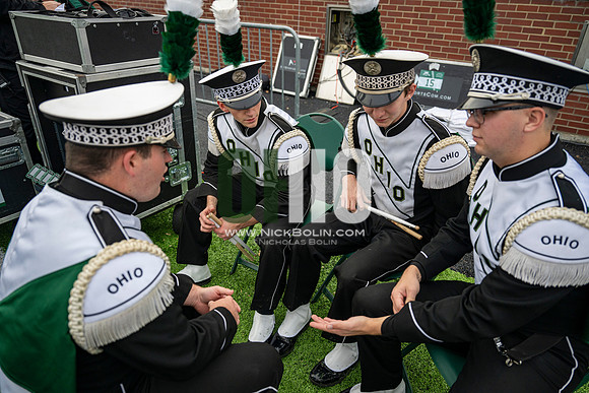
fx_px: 393
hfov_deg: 73.7
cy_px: 196
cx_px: 294
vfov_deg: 53.2
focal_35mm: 24
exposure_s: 1/500
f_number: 2.8
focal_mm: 24
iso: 200
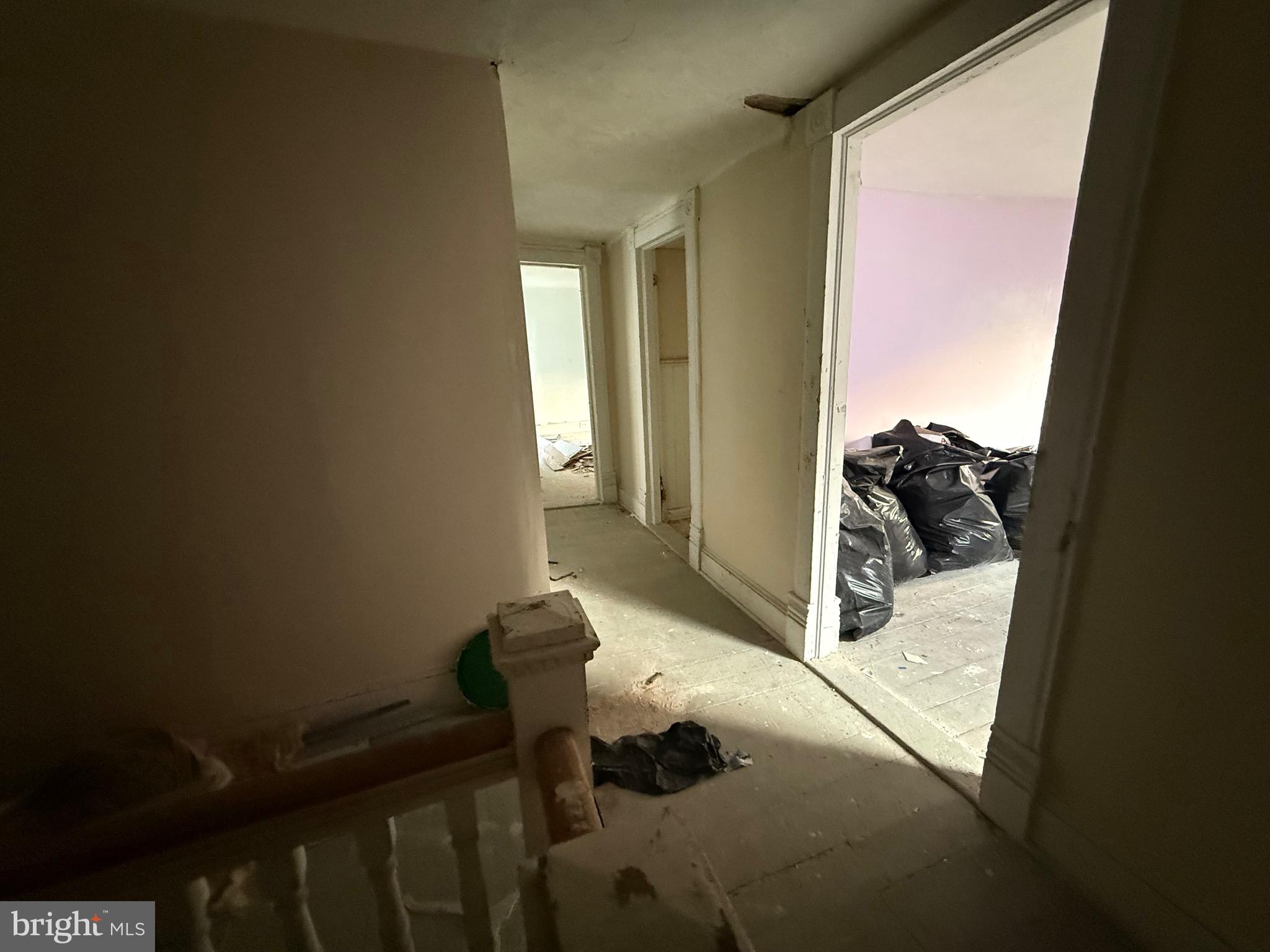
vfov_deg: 85.7
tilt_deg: -14.6
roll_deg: +2.0
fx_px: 514
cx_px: 635
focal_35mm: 14
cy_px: 476
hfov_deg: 102.1
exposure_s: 1/60
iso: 800
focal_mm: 2.22
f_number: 2.2
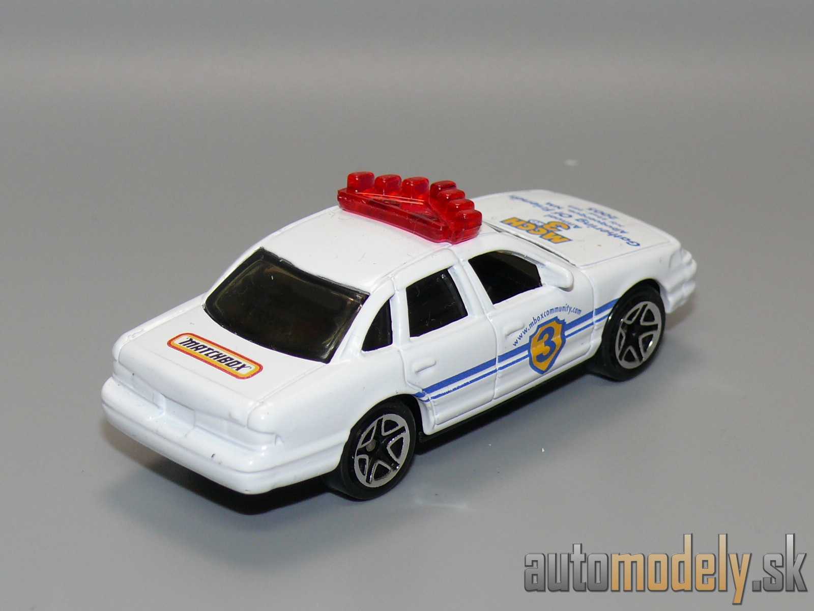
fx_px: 2728
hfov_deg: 17.0
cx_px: 407
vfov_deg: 12.8
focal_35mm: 116
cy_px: 306
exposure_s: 1/30
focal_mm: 14.3
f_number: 4
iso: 100
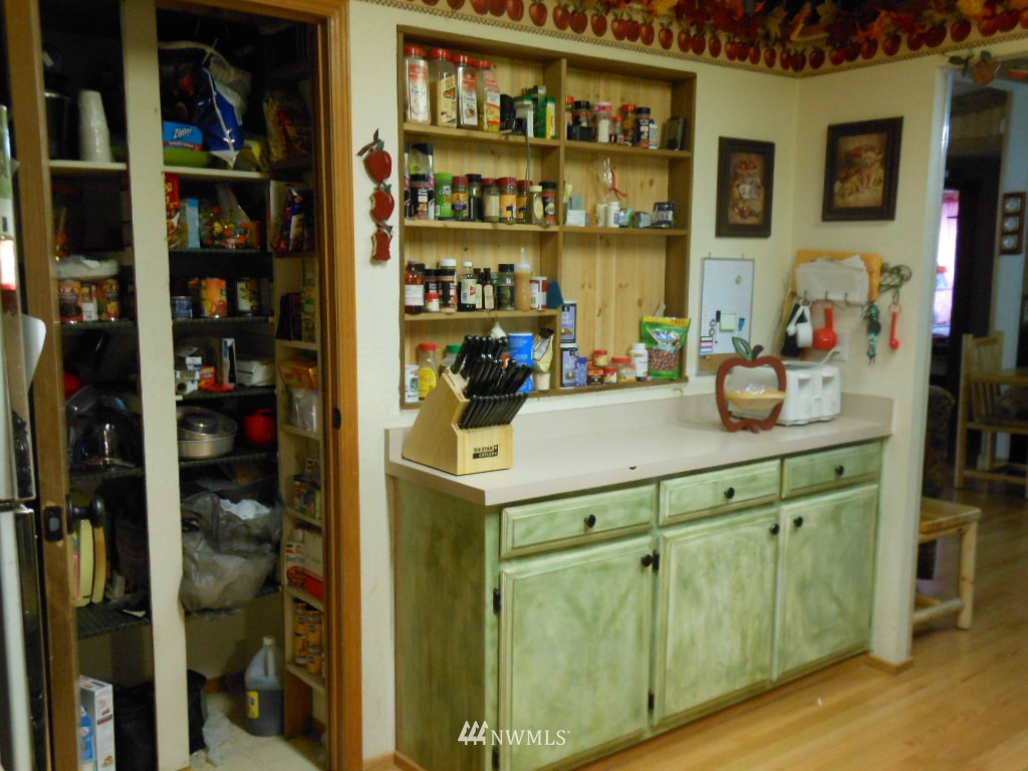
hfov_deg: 55.4
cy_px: 386
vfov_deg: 42.9
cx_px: 514
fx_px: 980
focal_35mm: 33
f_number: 3.5
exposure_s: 1/13
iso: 400
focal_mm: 6
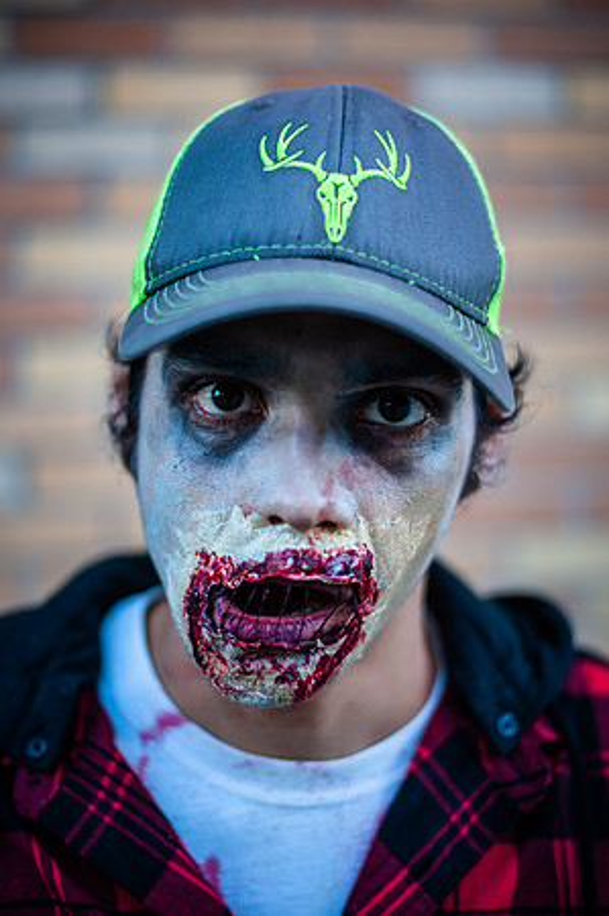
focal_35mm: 50
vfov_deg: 39.6
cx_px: 304
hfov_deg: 26.9
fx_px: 1272
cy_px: 458
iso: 200
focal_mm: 50
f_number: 1.8
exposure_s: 1/320
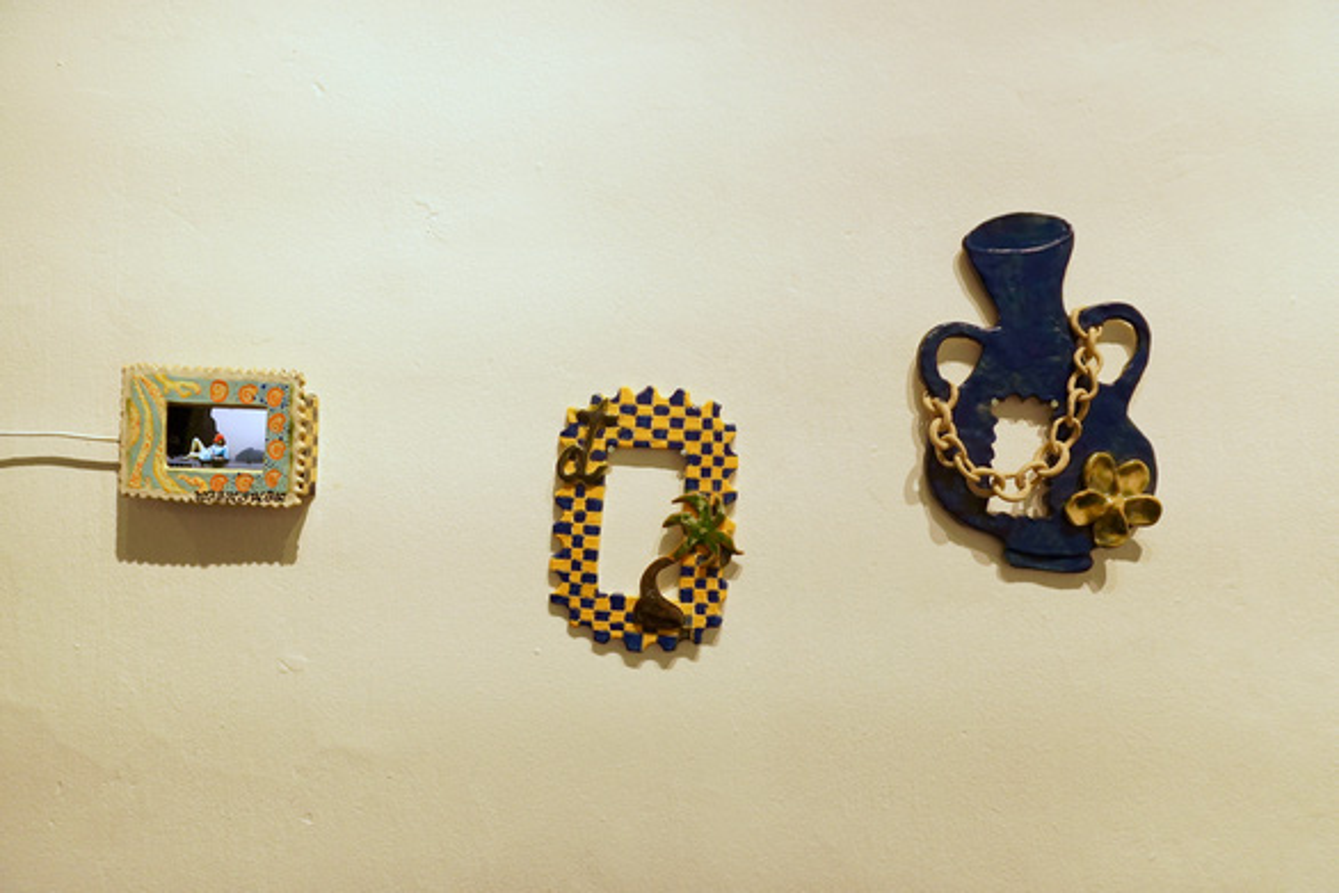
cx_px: 670
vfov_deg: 53.2
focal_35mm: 24
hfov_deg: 73.7
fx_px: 893
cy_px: 446
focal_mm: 16
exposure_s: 1/60
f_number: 5.6
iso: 1000
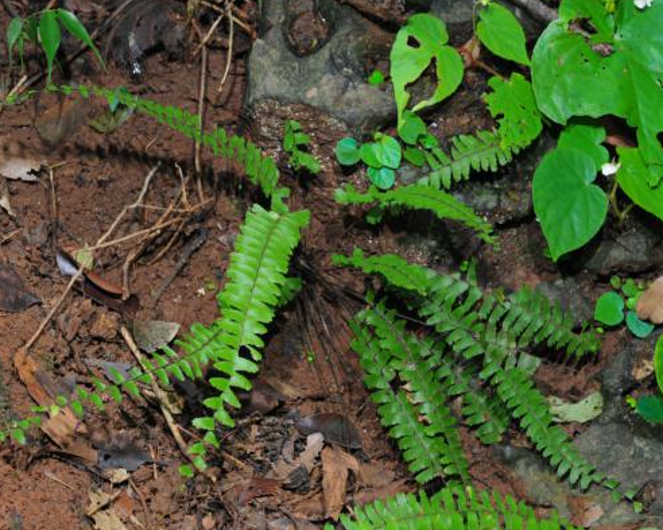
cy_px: 265
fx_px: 2020
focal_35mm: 103
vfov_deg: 14.9
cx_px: 294
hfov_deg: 18.6
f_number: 6.3
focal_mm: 60
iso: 200
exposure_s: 1/60
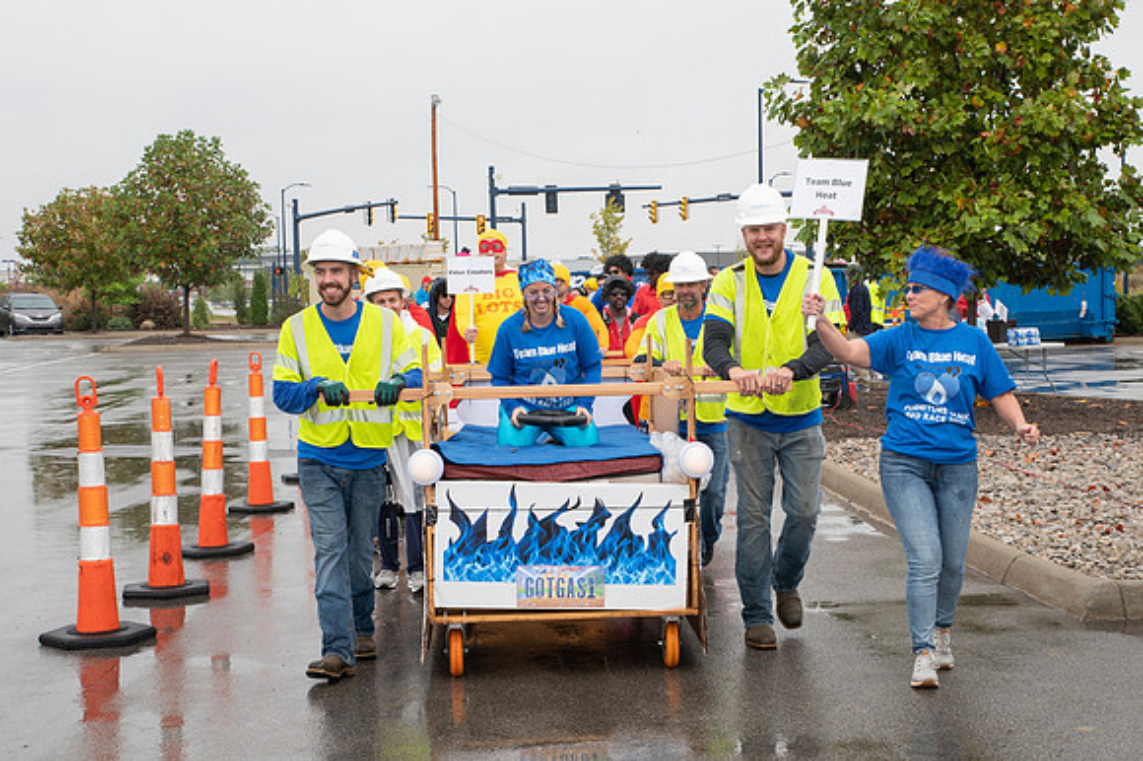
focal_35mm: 59
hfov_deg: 33.7
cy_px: 406
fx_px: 1885
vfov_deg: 22.8
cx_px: 626
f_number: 7.1
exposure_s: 1/200
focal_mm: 46
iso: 400
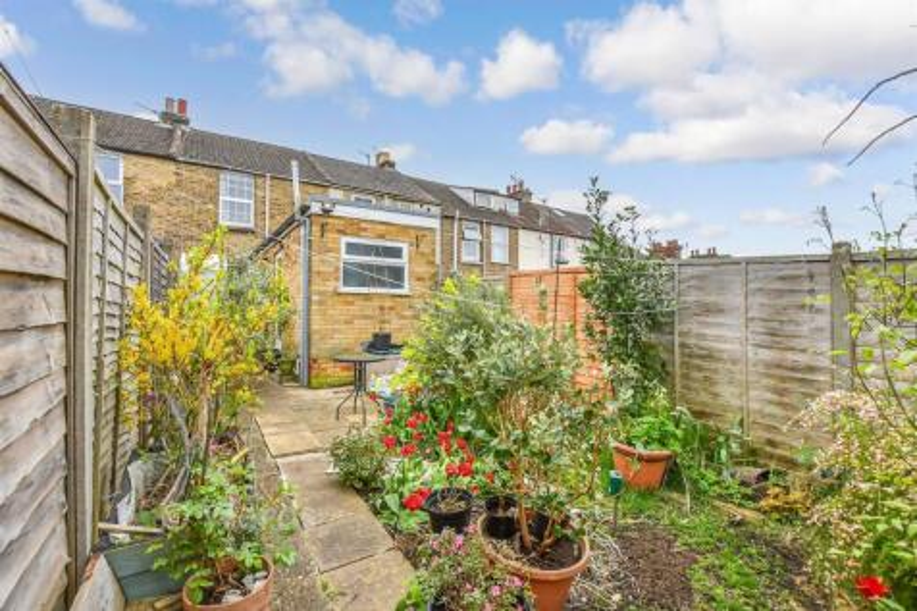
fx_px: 382
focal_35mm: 15
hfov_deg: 100.4
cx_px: 458
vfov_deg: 77.3
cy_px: 306
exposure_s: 1/200
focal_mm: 10
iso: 320
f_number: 8
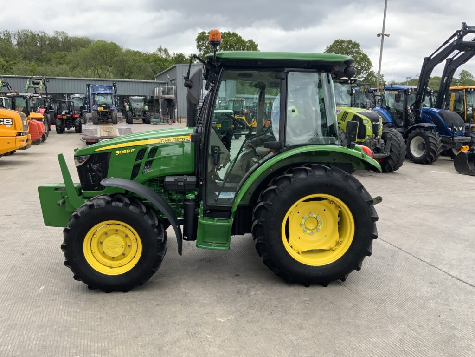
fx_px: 398
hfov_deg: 61.7
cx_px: 238
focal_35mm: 29
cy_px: 178
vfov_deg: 48.2
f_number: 1.8
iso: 16
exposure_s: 1/375
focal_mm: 3
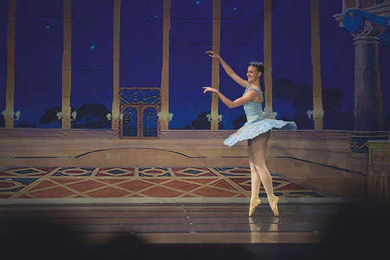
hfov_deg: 8.5
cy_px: 130
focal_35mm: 241
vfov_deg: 5.7
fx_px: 2617
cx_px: 195
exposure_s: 1/320
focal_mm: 200
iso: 500
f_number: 2.8
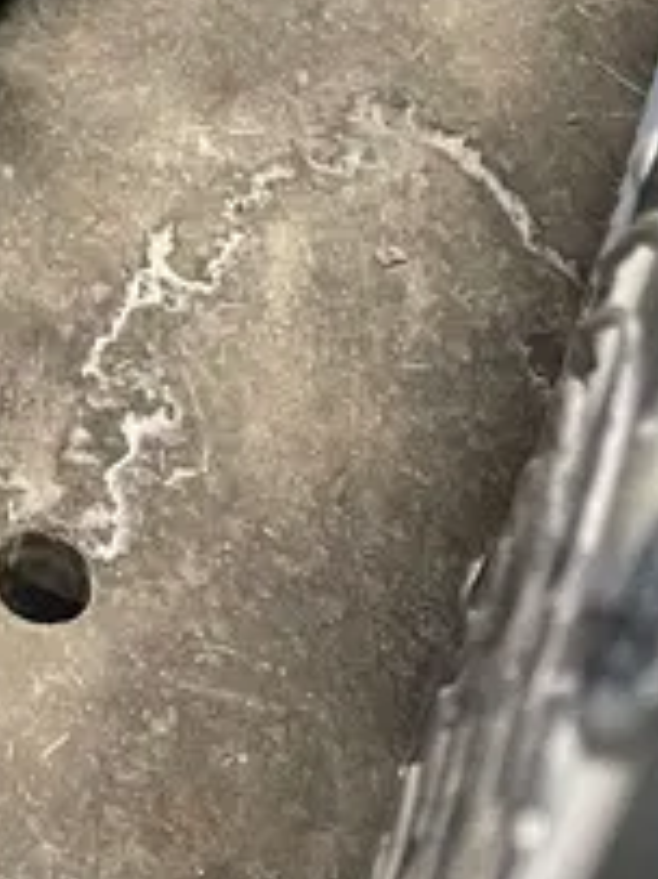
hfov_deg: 14.5
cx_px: -372
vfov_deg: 17.7
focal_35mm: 94
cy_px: -595
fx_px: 2385
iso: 320
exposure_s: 1/60
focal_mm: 4.2
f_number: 1.6
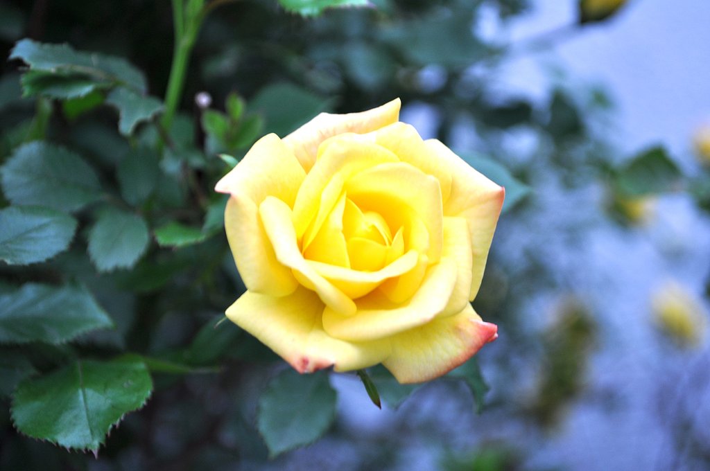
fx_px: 1300
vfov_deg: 20.6
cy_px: 236
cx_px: 355
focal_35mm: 66
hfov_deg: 30.5
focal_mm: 44
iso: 250
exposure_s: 1/30
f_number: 5.3
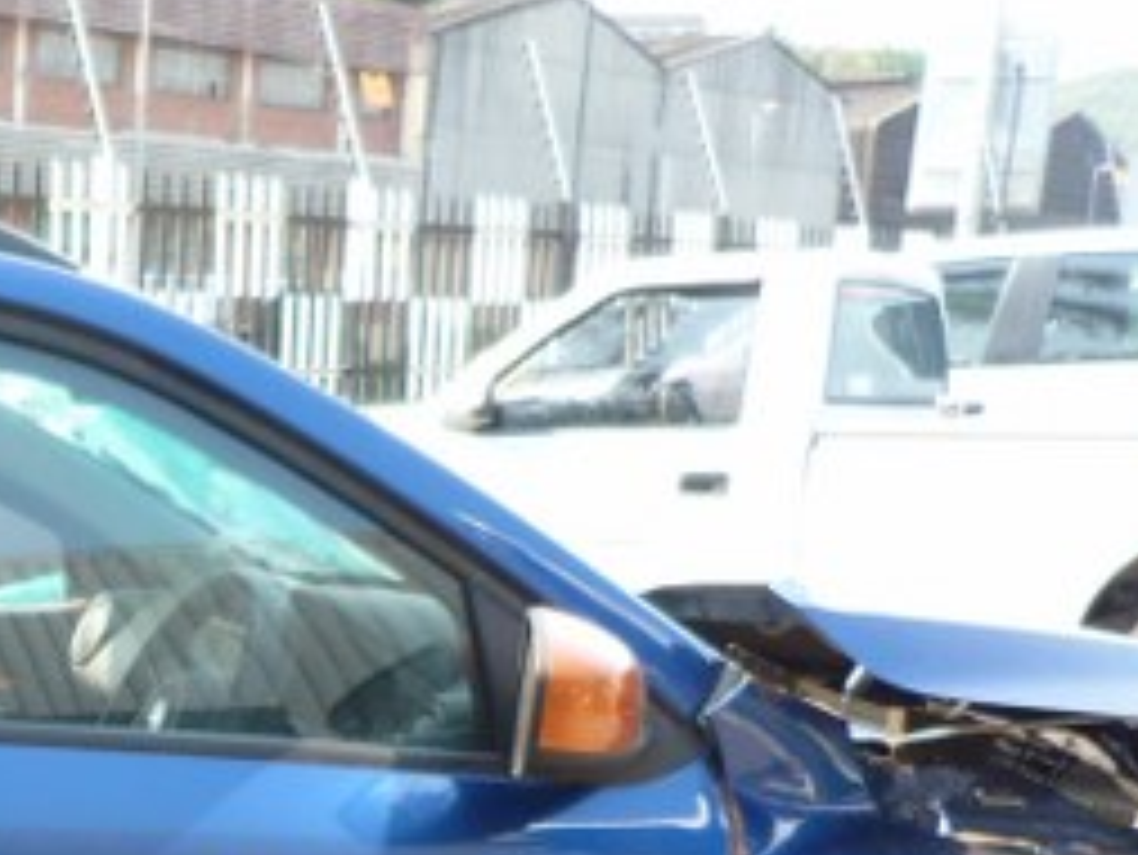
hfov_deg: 22.3
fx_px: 2598
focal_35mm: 79
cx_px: -310
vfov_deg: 17.6
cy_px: 1098
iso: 80
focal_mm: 4.5
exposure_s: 1/125
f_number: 2.8
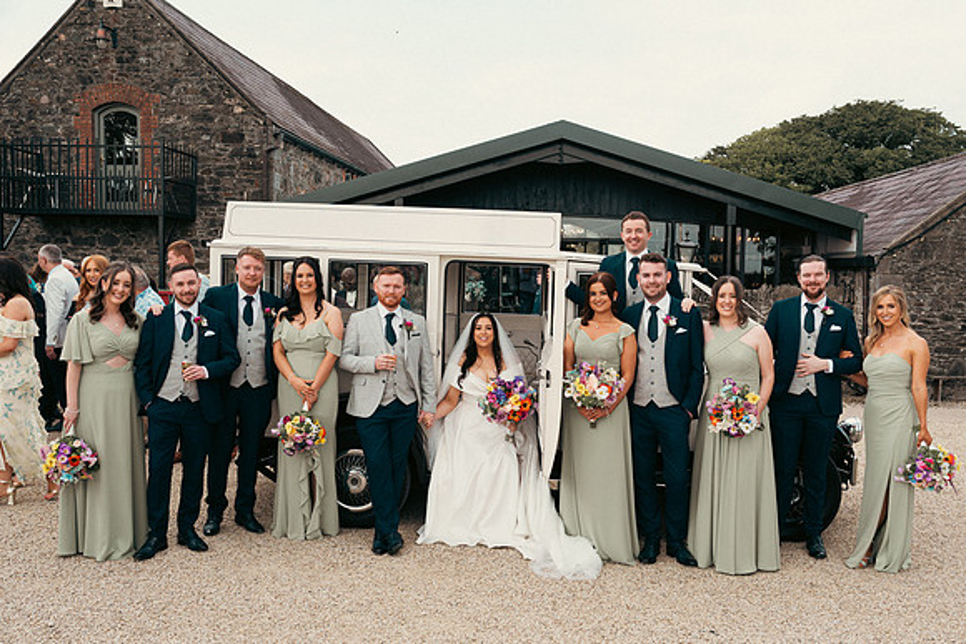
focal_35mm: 33
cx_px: 483
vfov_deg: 40.0
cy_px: 322
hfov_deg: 57.2
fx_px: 886
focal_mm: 33
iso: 125
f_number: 5
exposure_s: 1/320
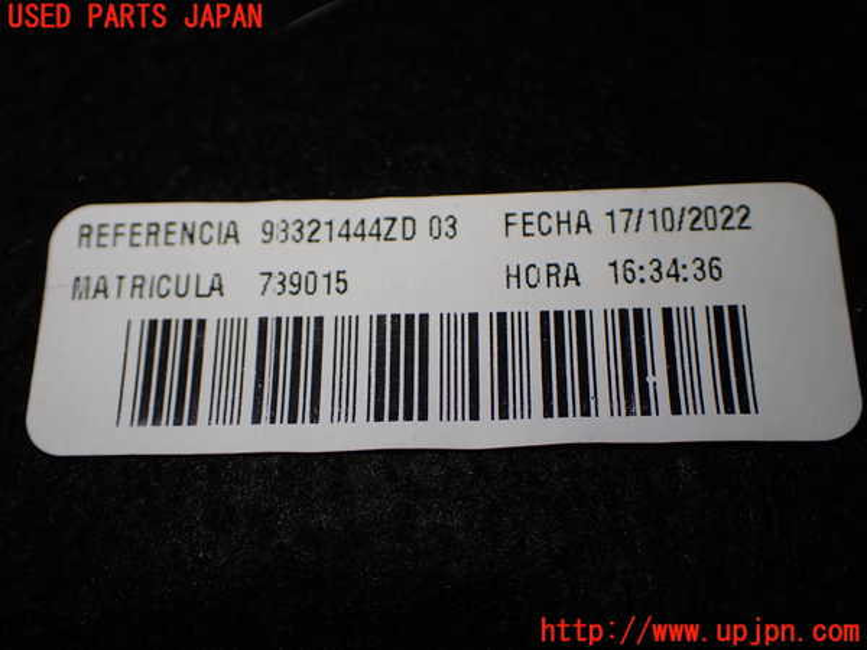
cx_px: 434
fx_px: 1027
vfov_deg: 35.1
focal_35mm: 41
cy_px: 325
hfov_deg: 45.8
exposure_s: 1/160
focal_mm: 7.31
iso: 125
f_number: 2.8
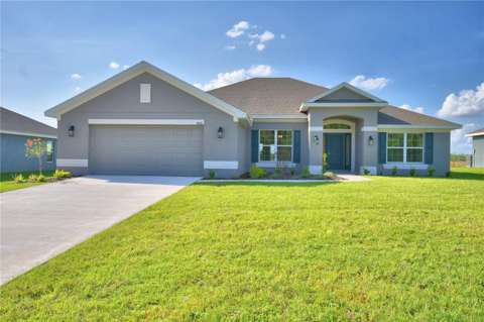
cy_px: 161
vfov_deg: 43.5
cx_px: 242
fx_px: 403
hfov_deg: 62.0
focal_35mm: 30
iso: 100
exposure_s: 1/800
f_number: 5.6
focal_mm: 20
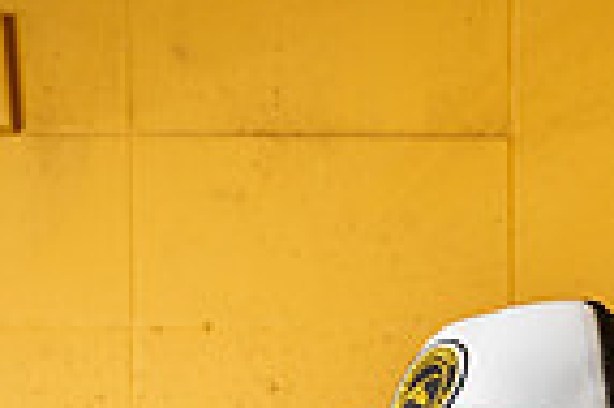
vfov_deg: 10.1
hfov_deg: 17.0
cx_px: 429
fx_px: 2044
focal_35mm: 120
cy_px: 949
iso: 400
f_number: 8
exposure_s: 1/200
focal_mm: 38
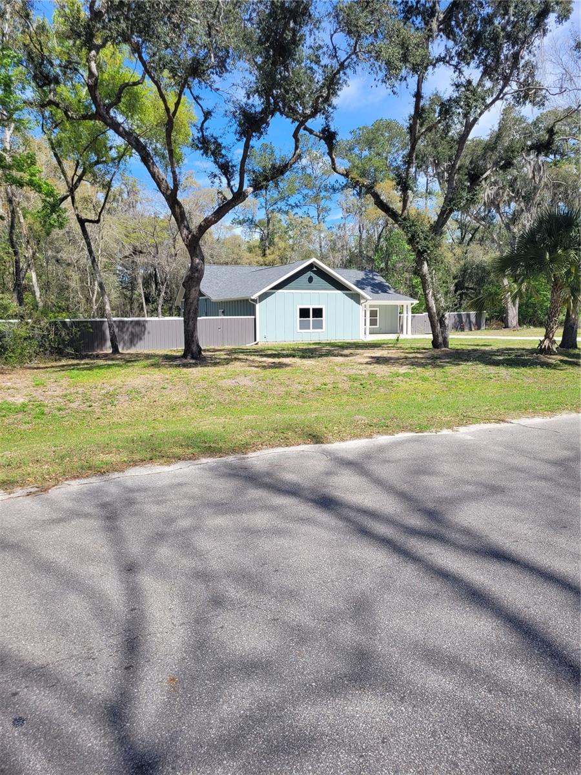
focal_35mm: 26
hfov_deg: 53.1
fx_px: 582
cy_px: 388
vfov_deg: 67.3
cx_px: 290
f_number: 1.8
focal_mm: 5.4
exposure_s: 1/1580
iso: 40
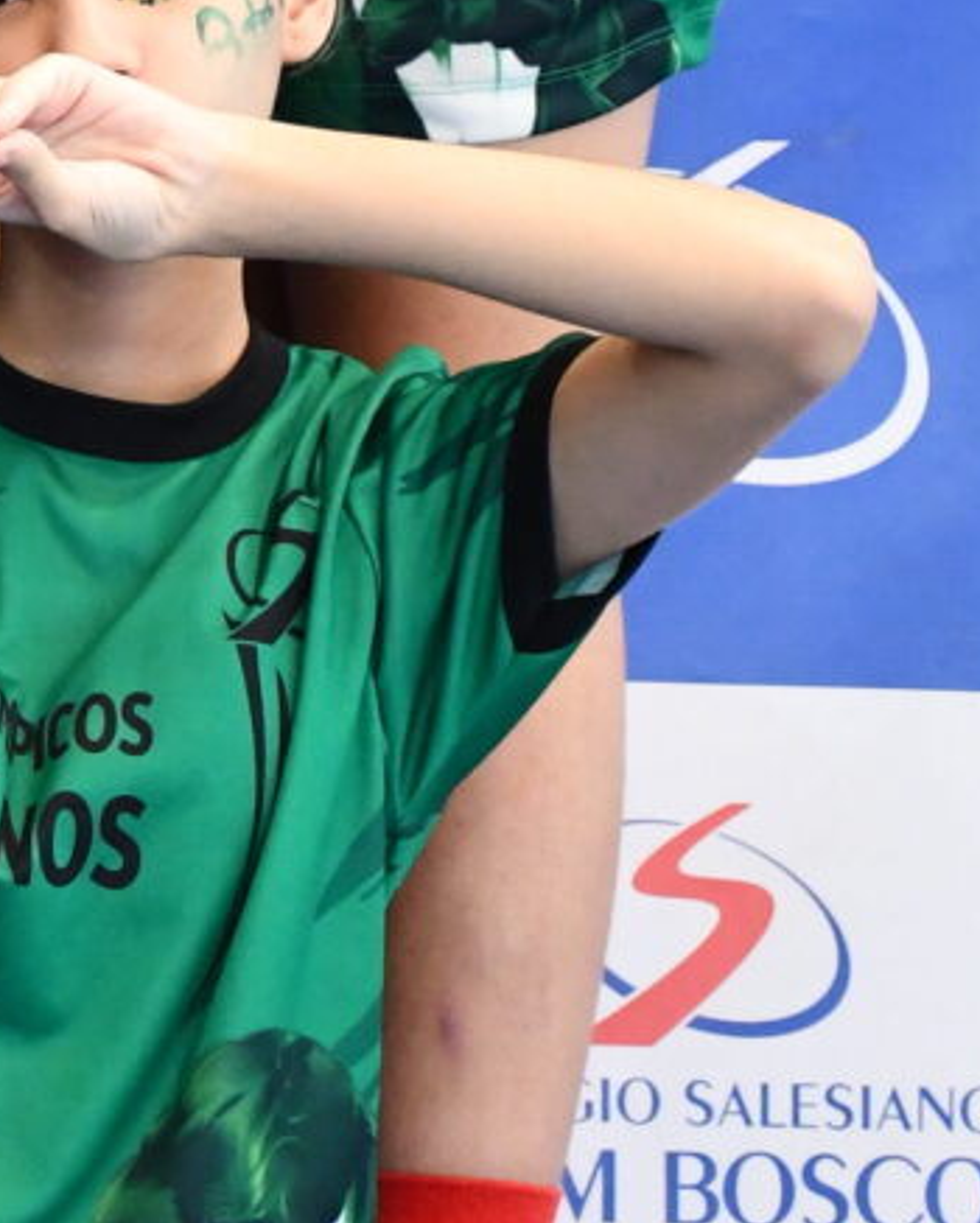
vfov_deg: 6.9
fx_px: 9999
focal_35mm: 276
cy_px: -543
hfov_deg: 5.6
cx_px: -557
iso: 2500
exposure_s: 1/125
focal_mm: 45
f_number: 4.5
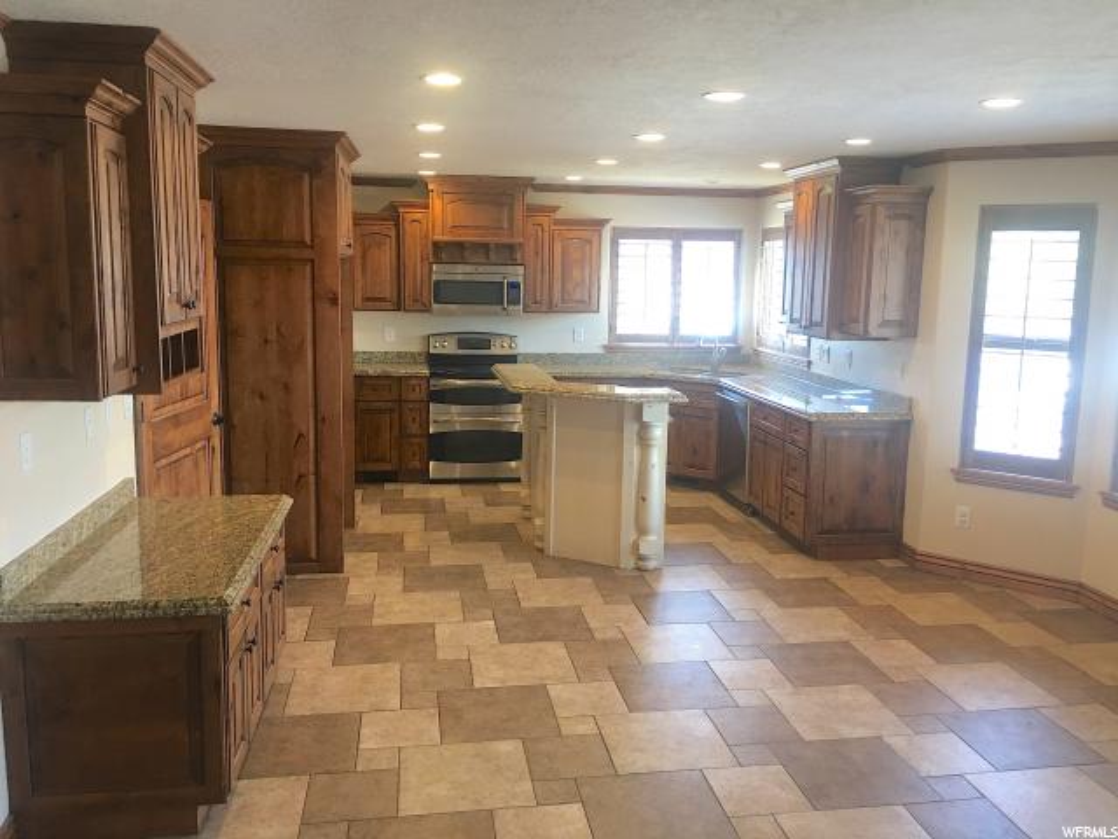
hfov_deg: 61.7
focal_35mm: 29
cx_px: 559
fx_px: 937
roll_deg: -1.4
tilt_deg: -7.3
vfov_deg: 48.2
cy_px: 420
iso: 32
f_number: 2.2
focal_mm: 4.15
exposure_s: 1/15
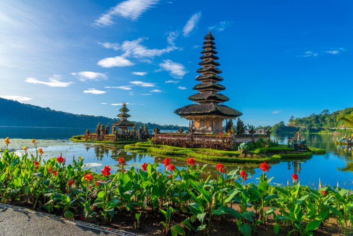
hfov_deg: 73.7
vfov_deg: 53.1
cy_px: 118
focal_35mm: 24
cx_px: 176
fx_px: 235
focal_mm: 24
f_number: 11
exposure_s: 1/125
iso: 50
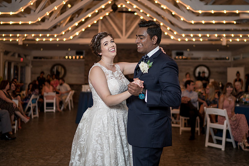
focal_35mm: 42
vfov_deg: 31.9
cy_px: 67
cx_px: 129
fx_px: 290
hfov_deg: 46.5
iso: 200
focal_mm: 35
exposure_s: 1/200
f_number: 1.4
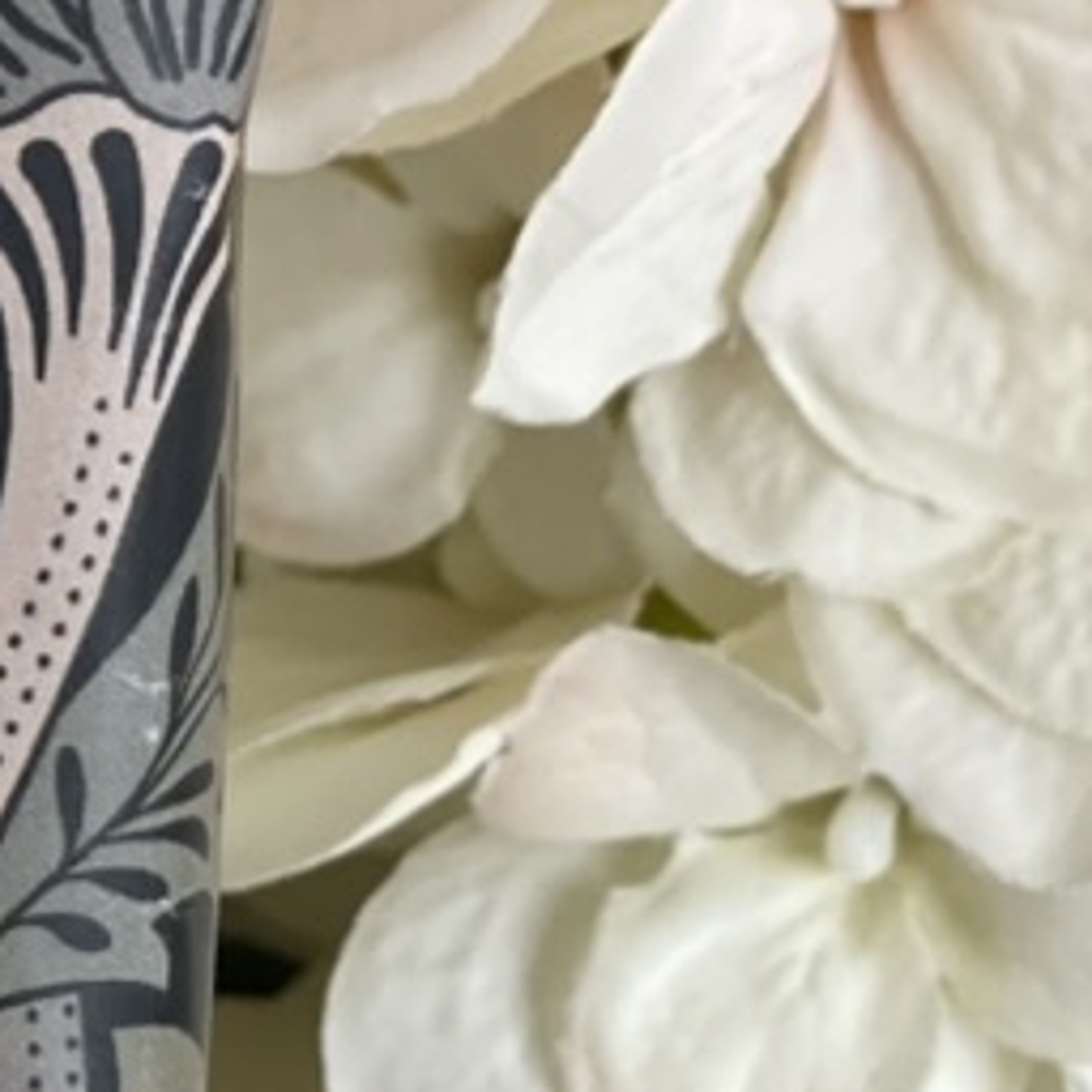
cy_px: 678
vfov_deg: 9.5
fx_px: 6567
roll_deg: +1.2
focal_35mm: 184
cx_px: -640
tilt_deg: -16.1
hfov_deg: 9.2
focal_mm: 6
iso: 160
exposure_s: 1/60
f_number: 2
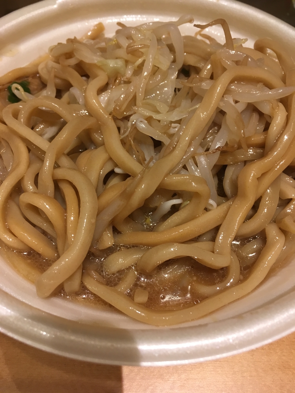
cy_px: 196
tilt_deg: -56.7
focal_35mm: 29
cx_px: 148
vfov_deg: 61.7
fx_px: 330
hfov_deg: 48.2
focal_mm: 4.15
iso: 100
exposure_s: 1/33
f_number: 2.2
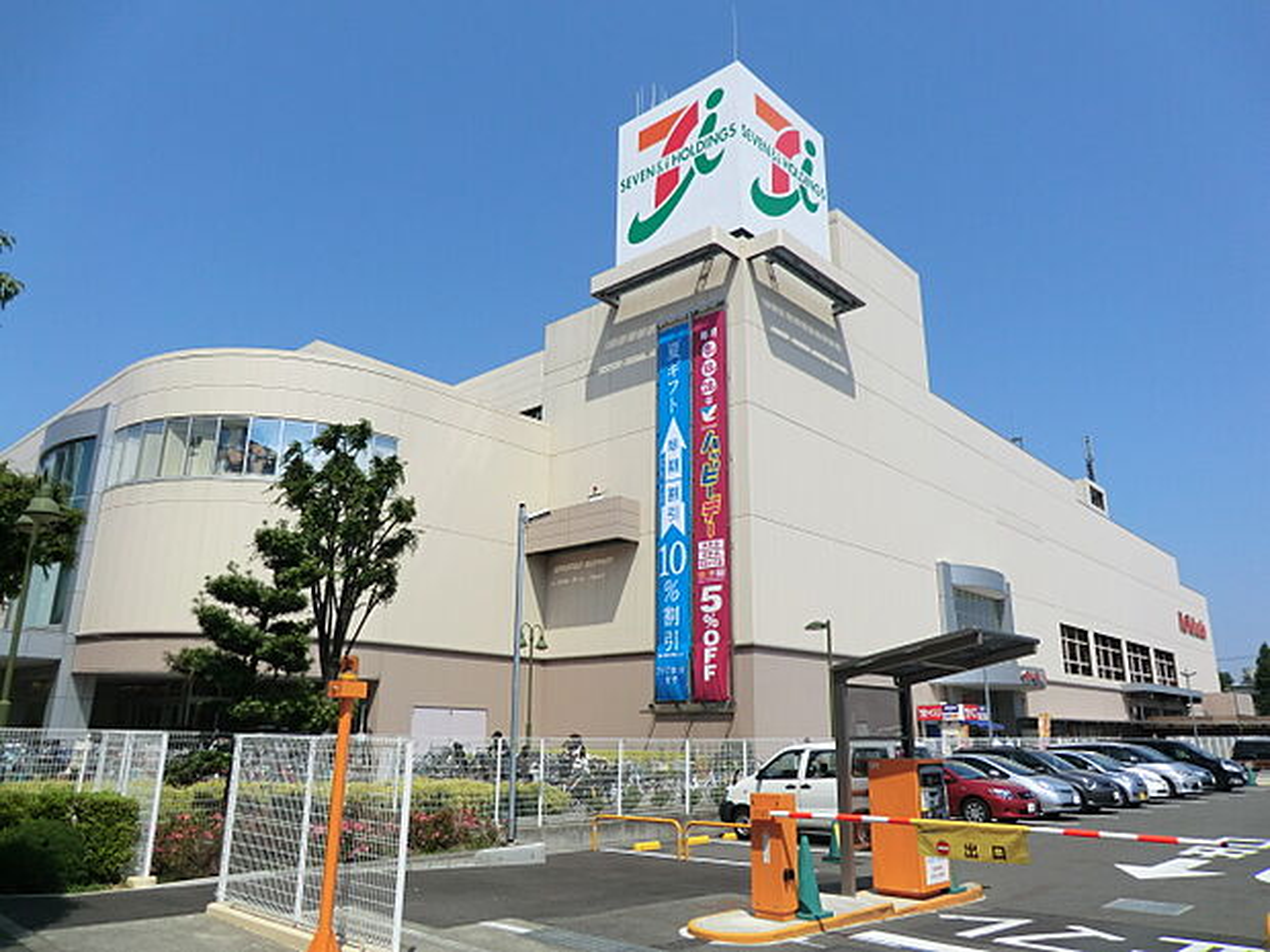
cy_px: 476
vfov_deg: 56.8
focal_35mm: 24
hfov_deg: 71.6
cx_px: 635
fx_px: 881
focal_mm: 4.3
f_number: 7.5
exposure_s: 1/320
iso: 80
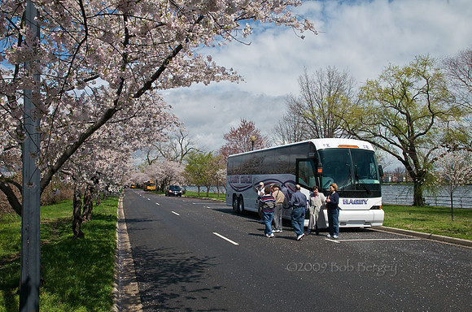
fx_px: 432
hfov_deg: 57.3
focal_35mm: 33
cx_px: 236
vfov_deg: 39.8
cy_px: 156
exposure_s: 1/750
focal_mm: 22
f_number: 13
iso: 400
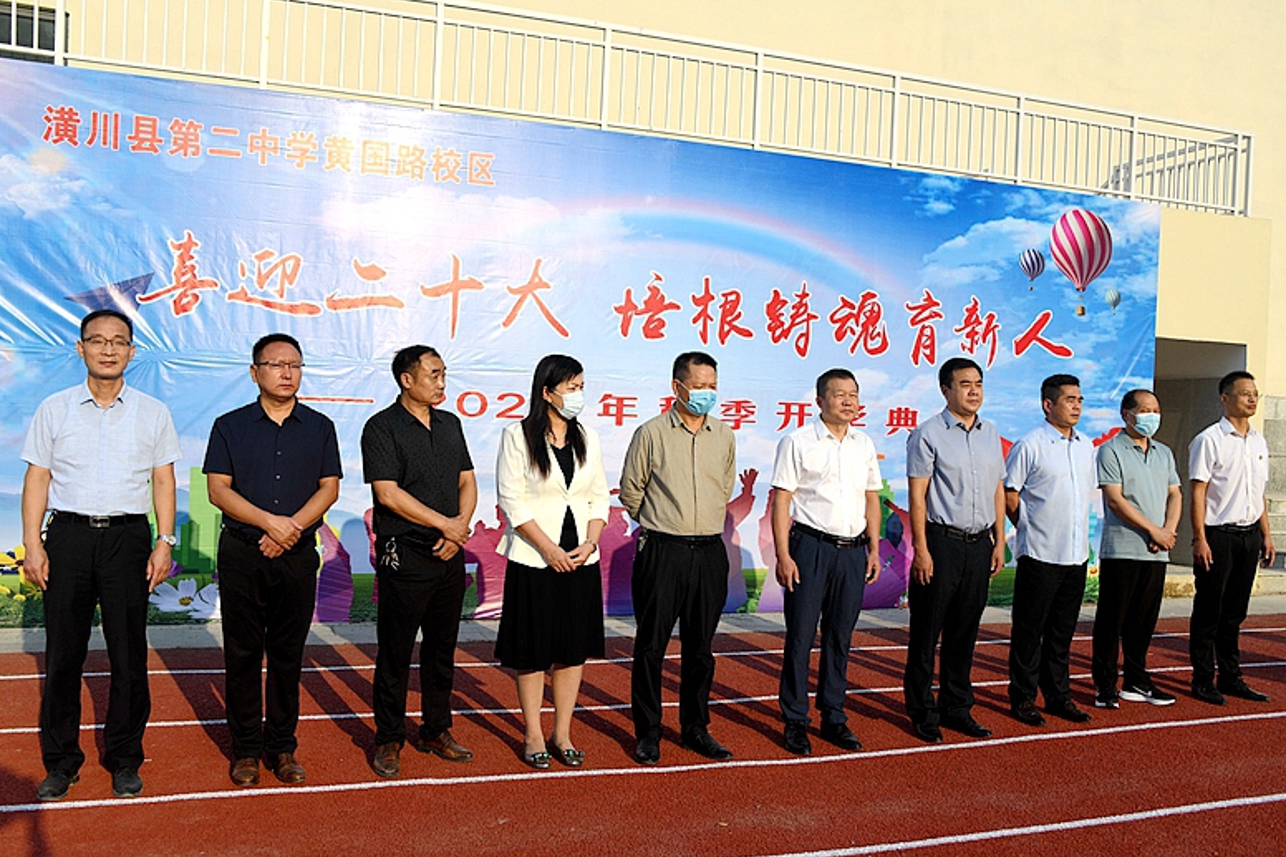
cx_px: 648
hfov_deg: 57.2
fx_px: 1179
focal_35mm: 33
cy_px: 438
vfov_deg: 40.0
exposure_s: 1/160
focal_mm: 32
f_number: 6.3
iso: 64
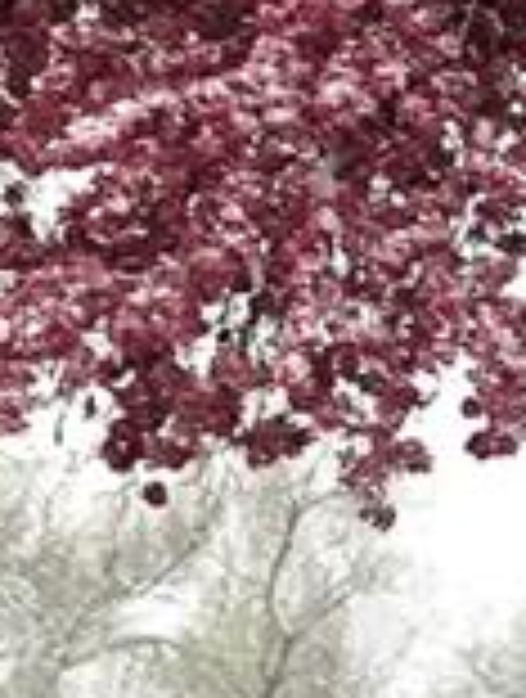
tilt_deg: +12.8
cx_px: 1704
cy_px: 279
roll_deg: -0.9
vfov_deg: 8.8
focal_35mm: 224
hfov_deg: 6.0
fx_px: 4520
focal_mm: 4.15
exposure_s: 1/279
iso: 25
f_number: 2.2
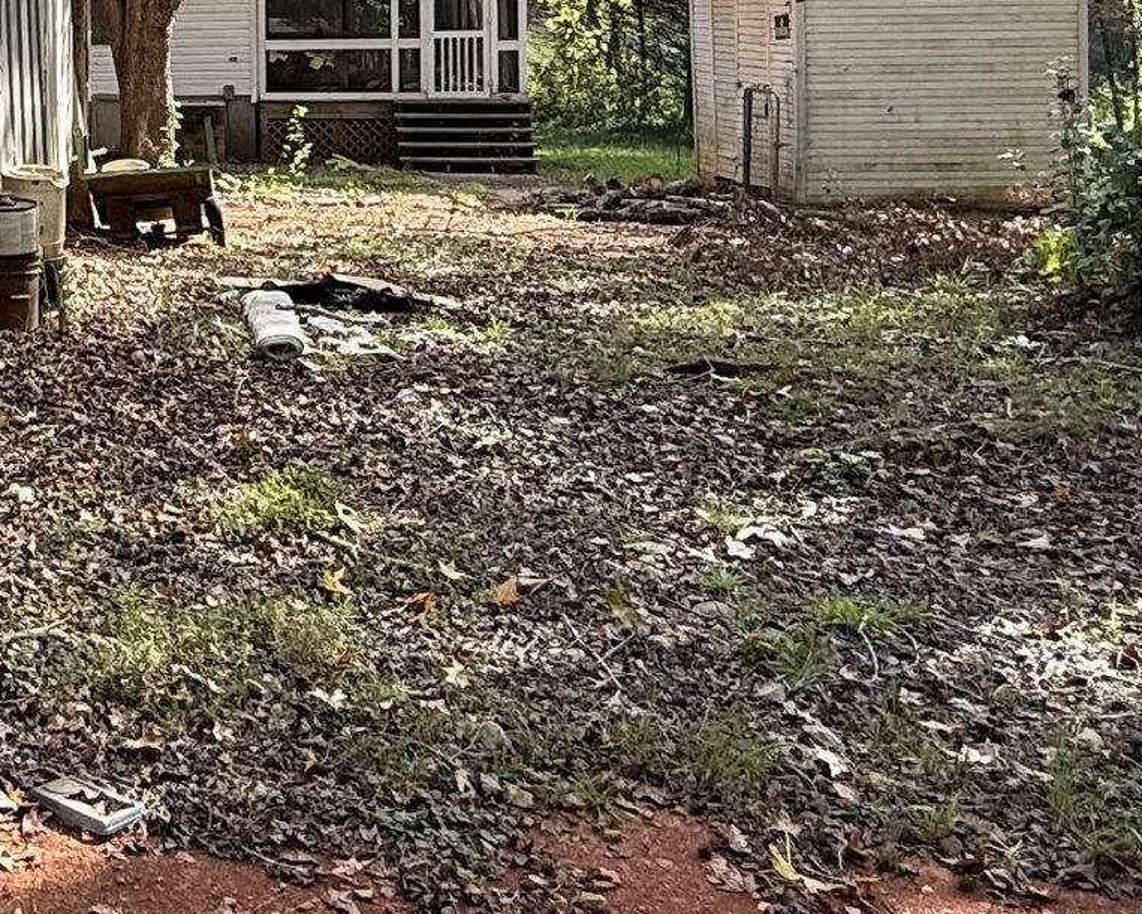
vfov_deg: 26.5
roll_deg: +0.8
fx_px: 1860
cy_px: 48
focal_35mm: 55
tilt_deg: -0.5
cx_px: -30
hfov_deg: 31.3
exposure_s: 1/328
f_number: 2.2
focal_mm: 2.22
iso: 64
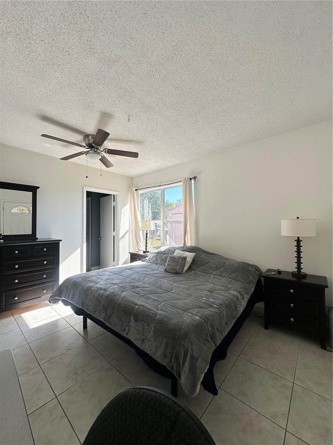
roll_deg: -0.3
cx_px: 166
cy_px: 222
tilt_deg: +1.7
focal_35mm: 14
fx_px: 180
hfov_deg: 85.7
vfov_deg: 102.1
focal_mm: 2.22
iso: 40
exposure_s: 1/375
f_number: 2.2
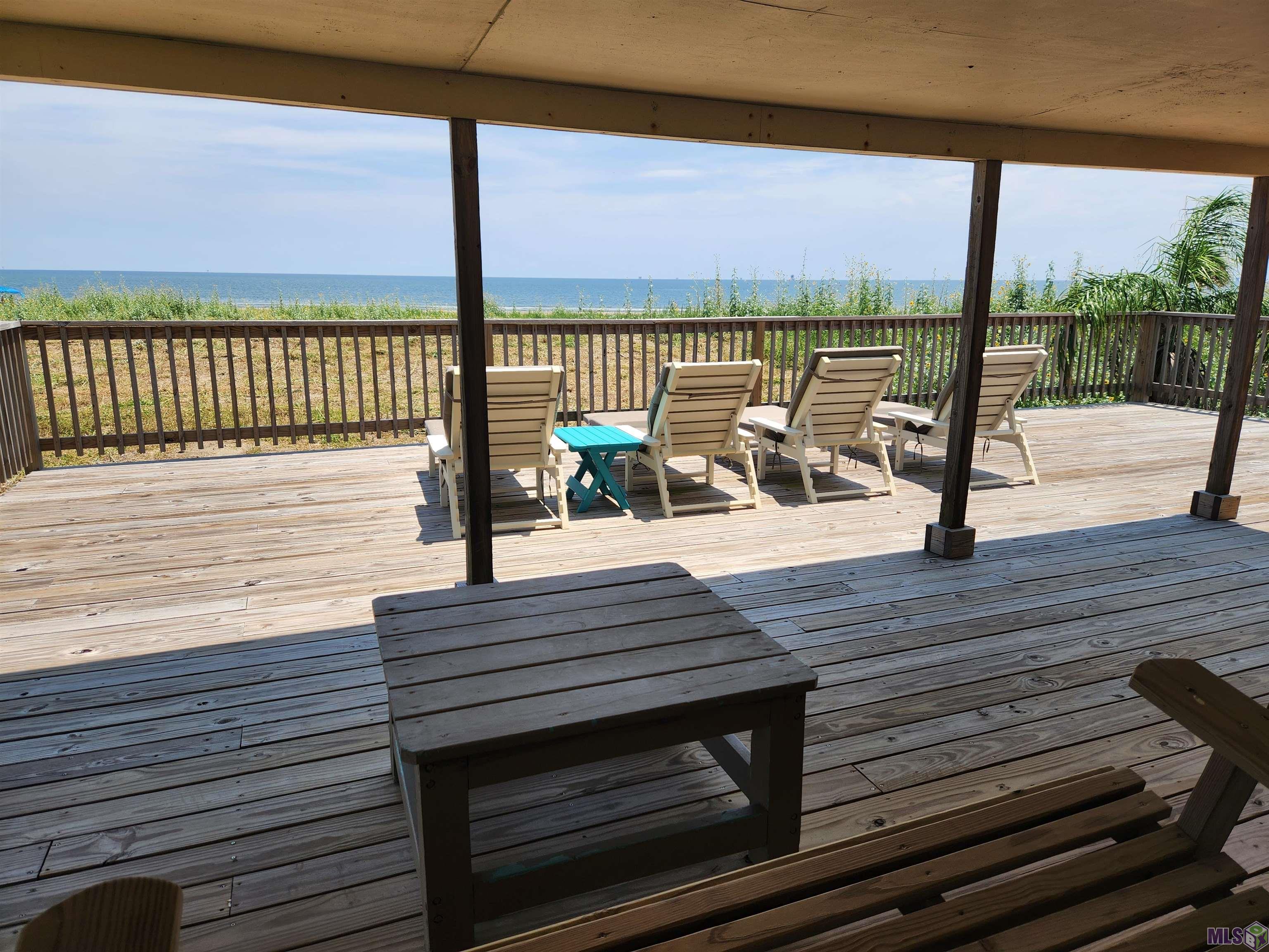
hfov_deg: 73.9
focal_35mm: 23
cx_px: 634
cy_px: 476
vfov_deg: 58.9
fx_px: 843
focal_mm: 5.4
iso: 20
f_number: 1.8
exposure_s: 1/1328
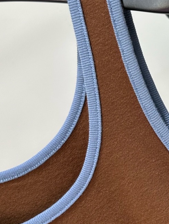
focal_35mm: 63
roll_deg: +31.8
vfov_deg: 30.6
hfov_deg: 22.0
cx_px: 188
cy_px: 84
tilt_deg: -10.9
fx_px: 410
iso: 80
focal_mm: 6.86
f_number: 1.78
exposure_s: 1/121
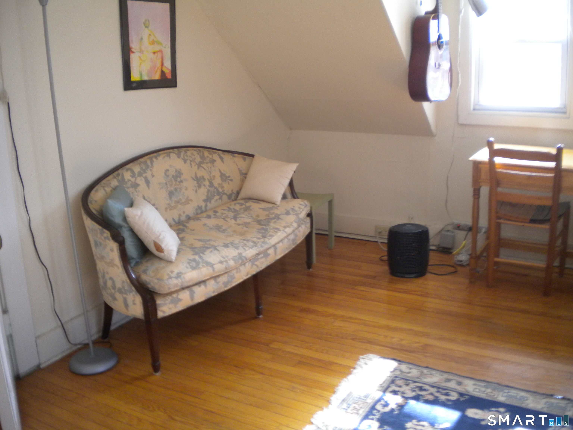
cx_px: 286
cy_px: 215
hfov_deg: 52.6
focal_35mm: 35
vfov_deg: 40.7
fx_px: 579
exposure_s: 1/53.1
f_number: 3.1
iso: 220
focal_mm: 6.3
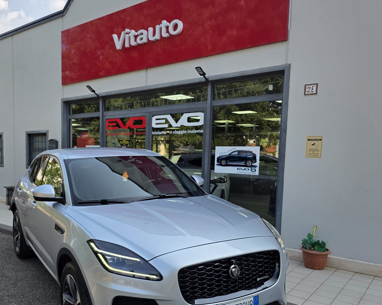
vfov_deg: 46.7
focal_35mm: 31
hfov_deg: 55.9
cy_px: 191
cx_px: 125
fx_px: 350
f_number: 1.7
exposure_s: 1/1930
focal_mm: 6.3
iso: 80
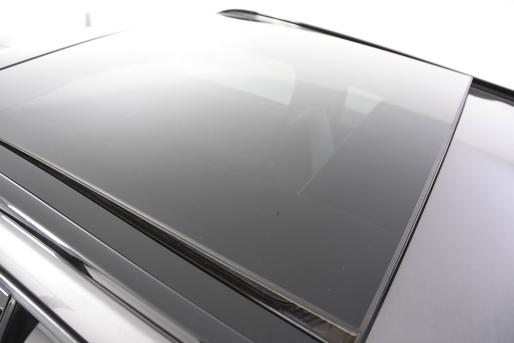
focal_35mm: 26
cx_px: 257
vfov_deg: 50.4
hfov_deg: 70.4
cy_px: 172
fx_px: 364
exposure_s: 1/40
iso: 1600
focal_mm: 17
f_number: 3.2
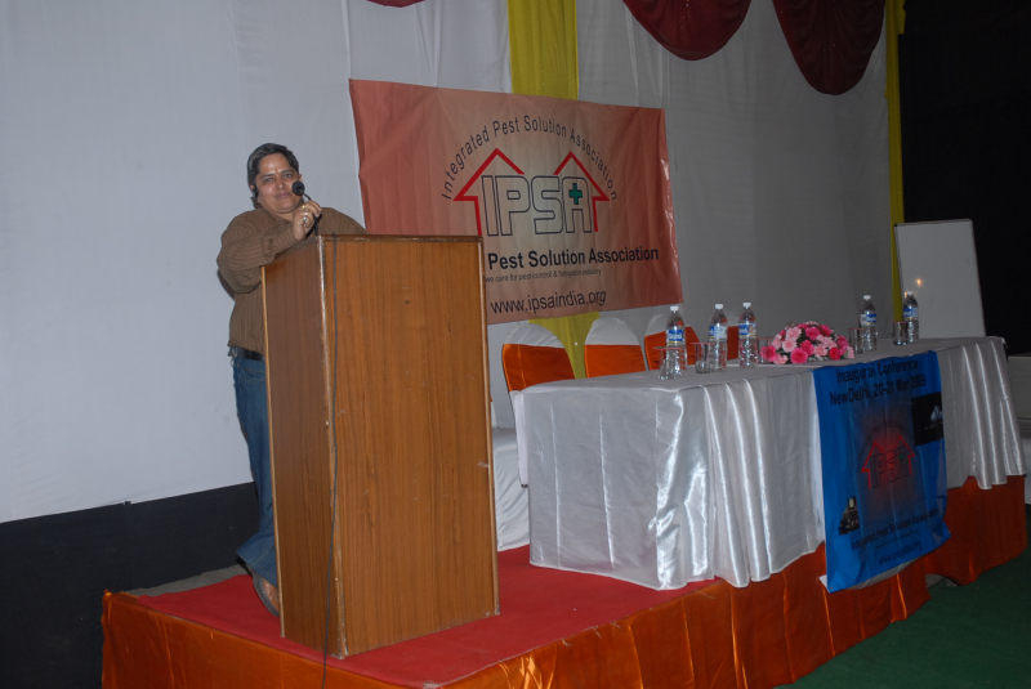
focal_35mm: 38
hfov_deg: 51.2
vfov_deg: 35.6
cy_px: 344
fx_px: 1075
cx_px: 516
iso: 400
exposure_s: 1/125
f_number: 6.3
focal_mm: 25
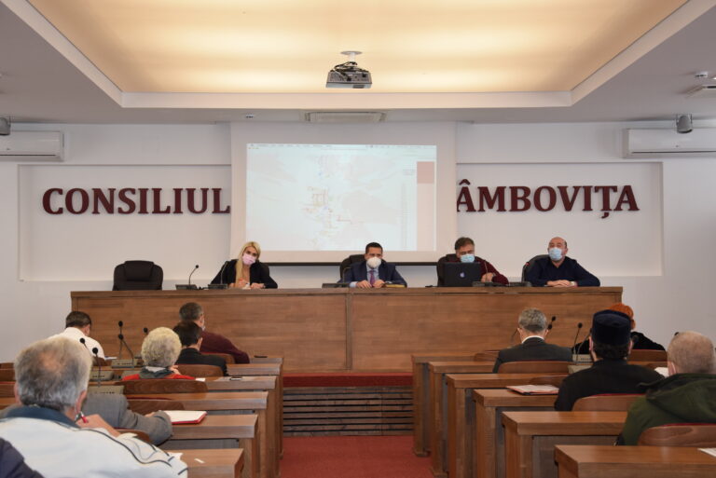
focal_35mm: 60
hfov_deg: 33.4
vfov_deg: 22.7
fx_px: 1194
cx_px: 358
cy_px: 239
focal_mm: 40
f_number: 5
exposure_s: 1/100
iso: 800
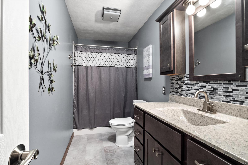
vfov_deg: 73.7
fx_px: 110
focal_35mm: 16
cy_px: 82
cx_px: 124
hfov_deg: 96.7
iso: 400
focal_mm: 8
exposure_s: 1/2
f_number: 8
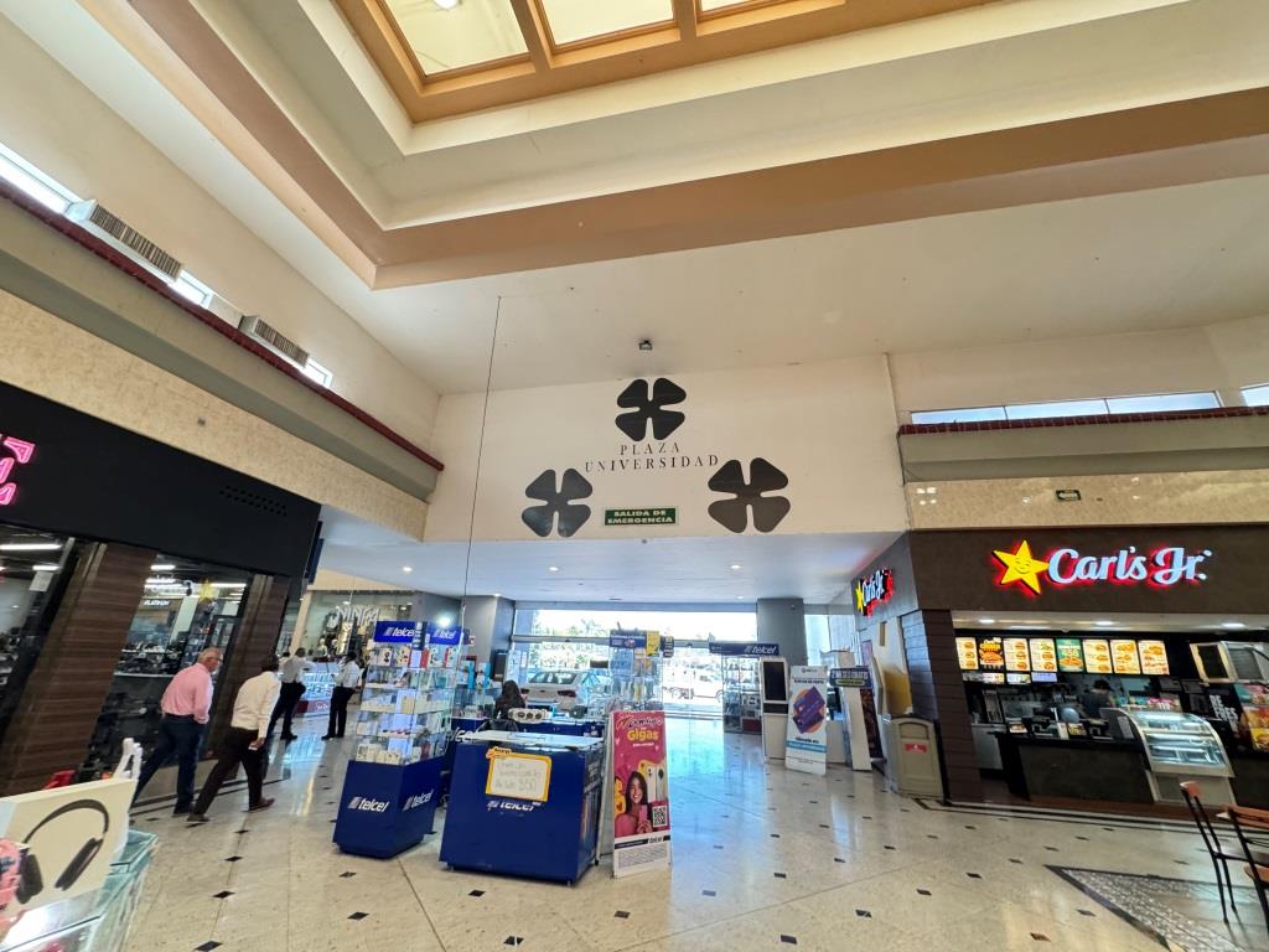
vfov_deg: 85.7
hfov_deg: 102.1
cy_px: 476
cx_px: 634
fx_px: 513
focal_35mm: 14
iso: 320
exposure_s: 1/120
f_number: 2.2
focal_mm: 2.22
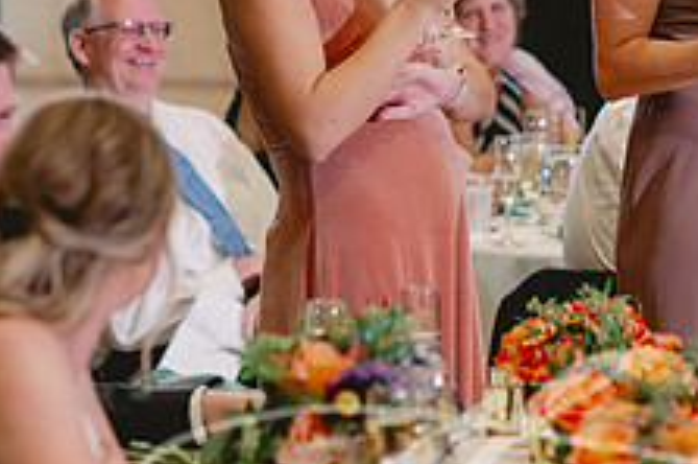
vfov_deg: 6.2
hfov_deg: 9.3
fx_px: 4298
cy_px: 174
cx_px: 448
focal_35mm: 222
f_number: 2.2
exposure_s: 1/160
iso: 2000
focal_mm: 85
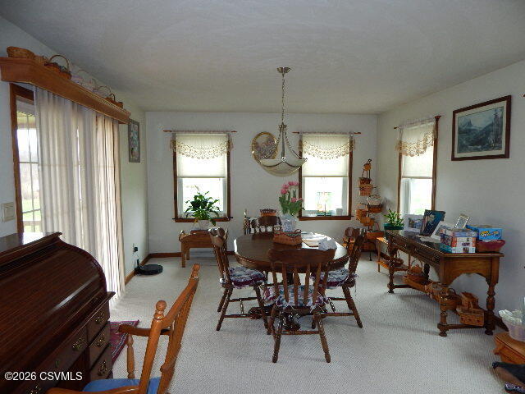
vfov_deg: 61.1
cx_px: 262
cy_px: 197
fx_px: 334
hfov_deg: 76.4
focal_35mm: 22
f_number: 3
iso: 160
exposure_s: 1/30
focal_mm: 4
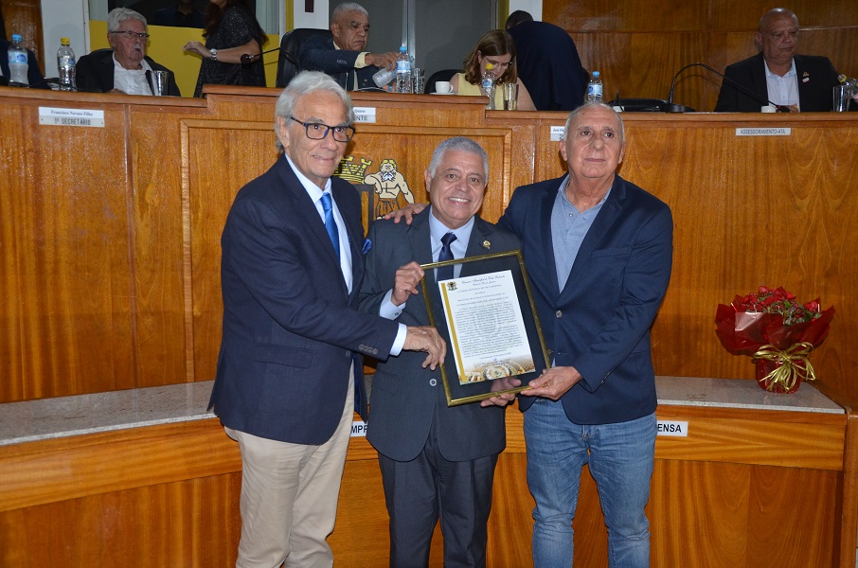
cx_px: 429
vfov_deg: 36.7
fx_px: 856
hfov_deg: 53.2
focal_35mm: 36
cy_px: 284
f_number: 5
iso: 1000
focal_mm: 24
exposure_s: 1/60
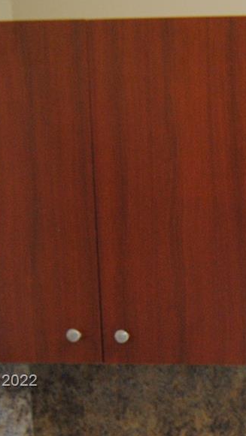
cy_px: 382
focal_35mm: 52
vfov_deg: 37.6
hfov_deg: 19.3
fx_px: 603
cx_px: 399
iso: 800
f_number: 4
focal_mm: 12
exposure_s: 1/40
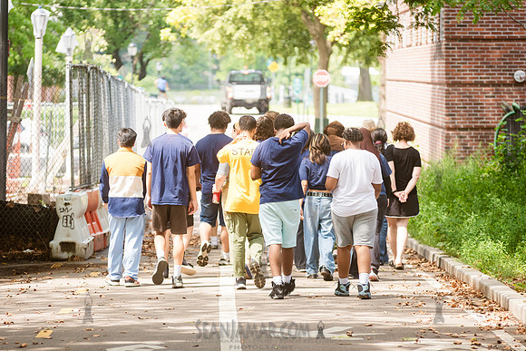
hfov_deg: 8.6
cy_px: 207
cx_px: 243
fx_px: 3488
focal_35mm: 239
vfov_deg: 5.8
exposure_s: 1/500
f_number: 5
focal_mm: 200
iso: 640
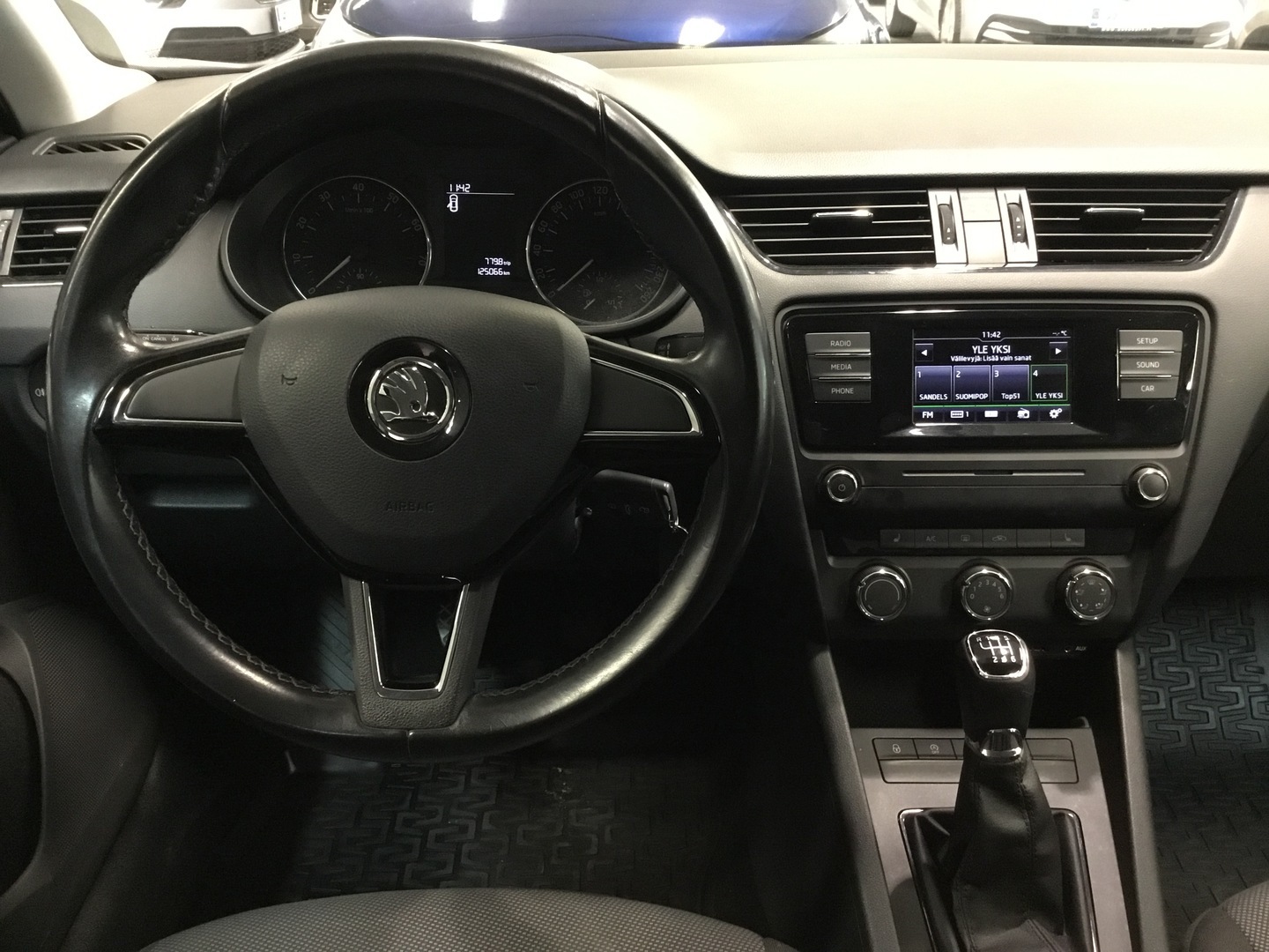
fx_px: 1136
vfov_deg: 45.4
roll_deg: +0.6
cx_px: 634
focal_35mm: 31
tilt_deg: -27.5
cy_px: 476
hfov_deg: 58.4
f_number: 2.4
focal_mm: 3.3
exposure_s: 1/17
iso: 500
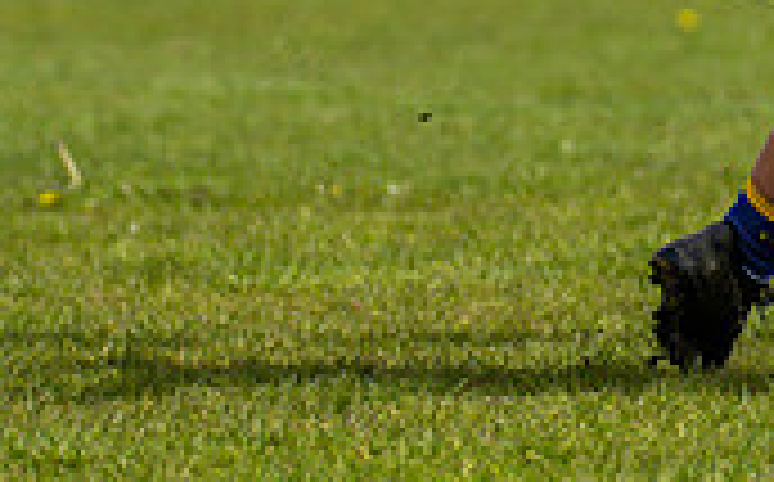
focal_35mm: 845
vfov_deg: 1.5
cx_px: 849
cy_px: -368
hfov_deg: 2.5
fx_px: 17801
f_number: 2.8
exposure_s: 1/6400
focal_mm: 155
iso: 140
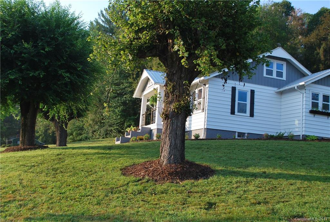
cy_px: 111
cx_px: 165
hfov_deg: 53.0
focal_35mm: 36
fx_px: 331
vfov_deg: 37.0
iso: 100
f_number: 5.6
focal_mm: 24
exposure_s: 1/125
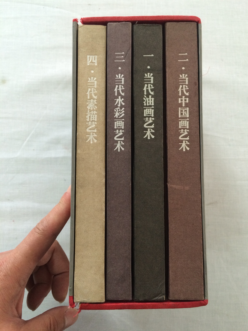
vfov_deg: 61.7
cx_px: 124
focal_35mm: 29
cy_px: 166
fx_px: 277
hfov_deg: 48.2
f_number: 2.2
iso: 200
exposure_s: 1/33
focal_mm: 4.15
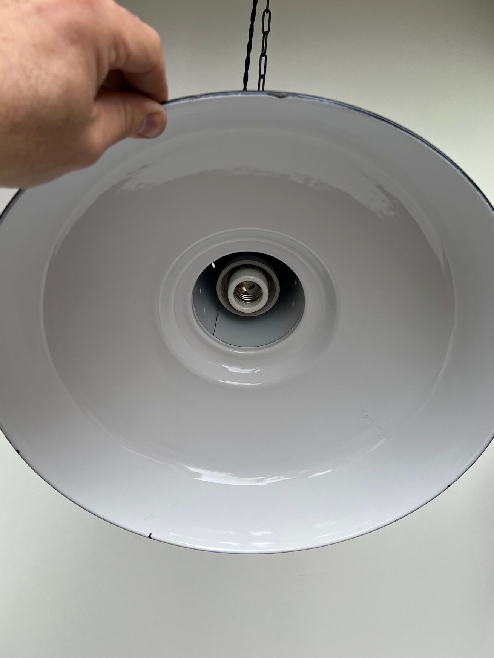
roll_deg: +0.5
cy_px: 363
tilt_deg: -7.0
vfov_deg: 59.8
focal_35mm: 30
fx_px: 571
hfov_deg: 46.8
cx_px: 247
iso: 50
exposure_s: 1/533
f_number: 1.5
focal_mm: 5.7
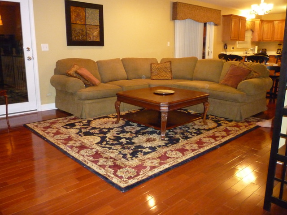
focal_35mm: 29
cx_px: 144
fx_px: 240
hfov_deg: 61.7
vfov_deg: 48.2
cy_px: 108
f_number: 3.3
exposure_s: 1/30
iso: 800
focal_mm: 5.2
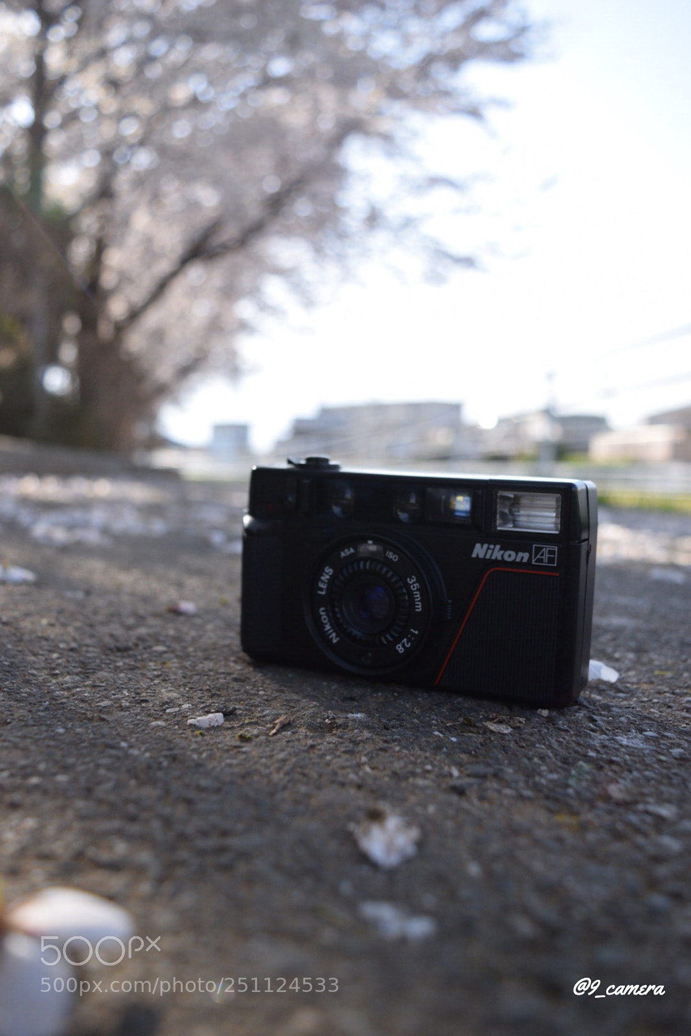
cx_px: 346
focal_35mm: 33
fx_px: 950
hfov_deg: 40.0
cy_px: 518
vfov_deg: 57.2
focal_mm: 22
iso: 400
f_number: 4
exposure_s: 1/1250
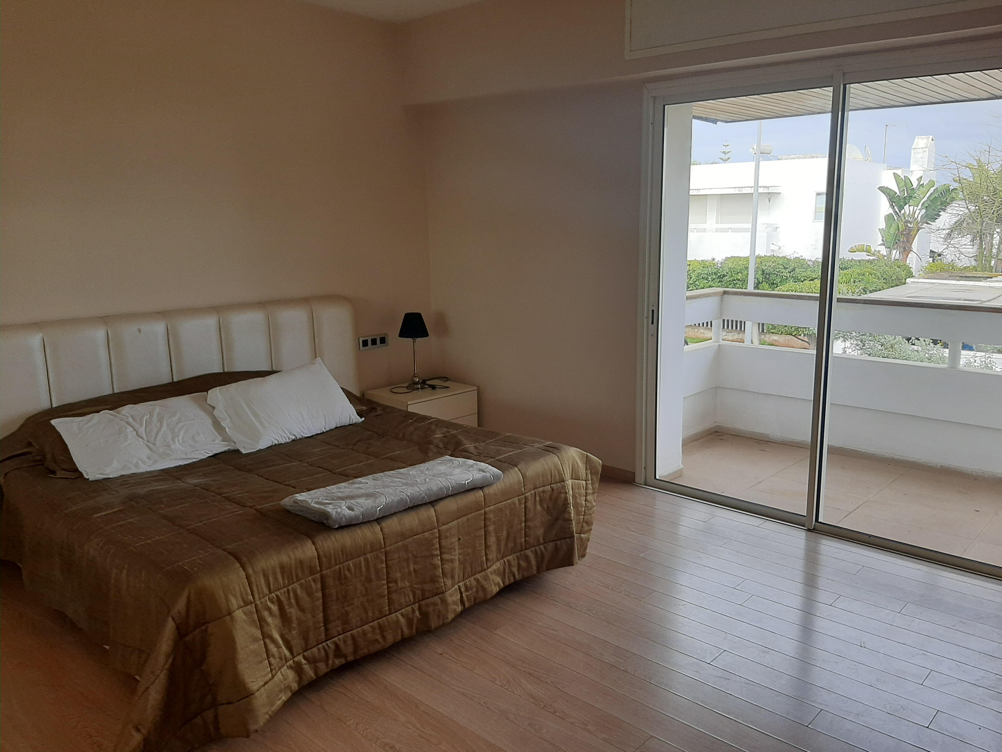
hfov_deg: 65.3
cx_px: 501
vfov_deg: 51.4
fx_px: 782
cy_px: 376
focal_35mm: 27
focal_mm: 3.93
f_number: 1.7
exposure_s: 1/262
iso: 40
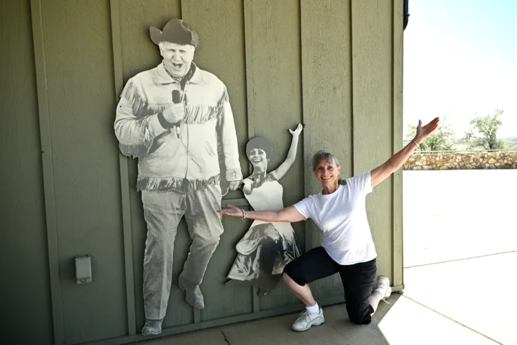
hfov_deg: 65.5
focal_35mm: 28
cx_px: 258
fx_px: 402
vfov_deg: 46.4
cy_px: 172
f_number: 5.6
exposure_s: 1/100
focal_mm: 28
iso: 100
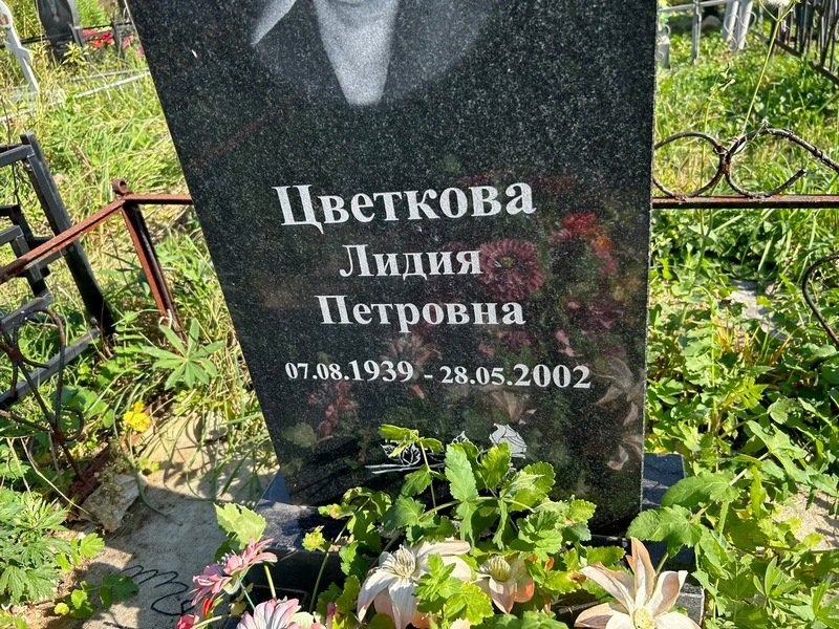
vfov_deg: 53.1
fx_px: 630
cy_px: 314
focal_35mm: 26
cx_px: 420
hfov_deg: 67.3
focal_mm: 5.7
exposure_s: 1/1183
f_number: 1.5
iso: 50
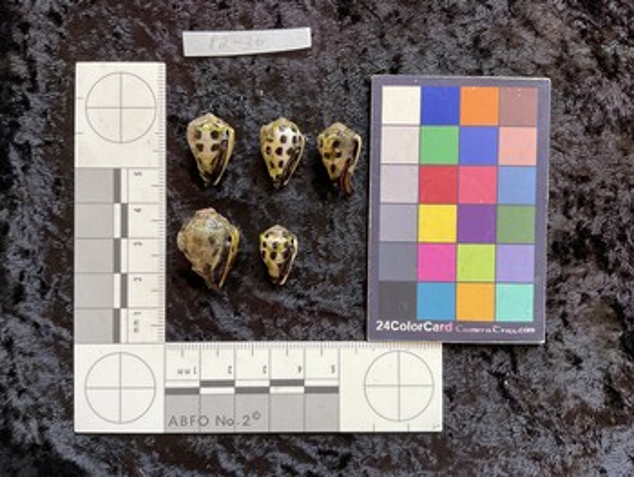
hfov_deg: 61.6
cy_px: 238
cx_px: 317
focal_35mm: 29
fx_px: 532
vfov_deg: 48.3
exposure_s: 1/60
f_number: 1.8
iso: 64
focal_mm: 3
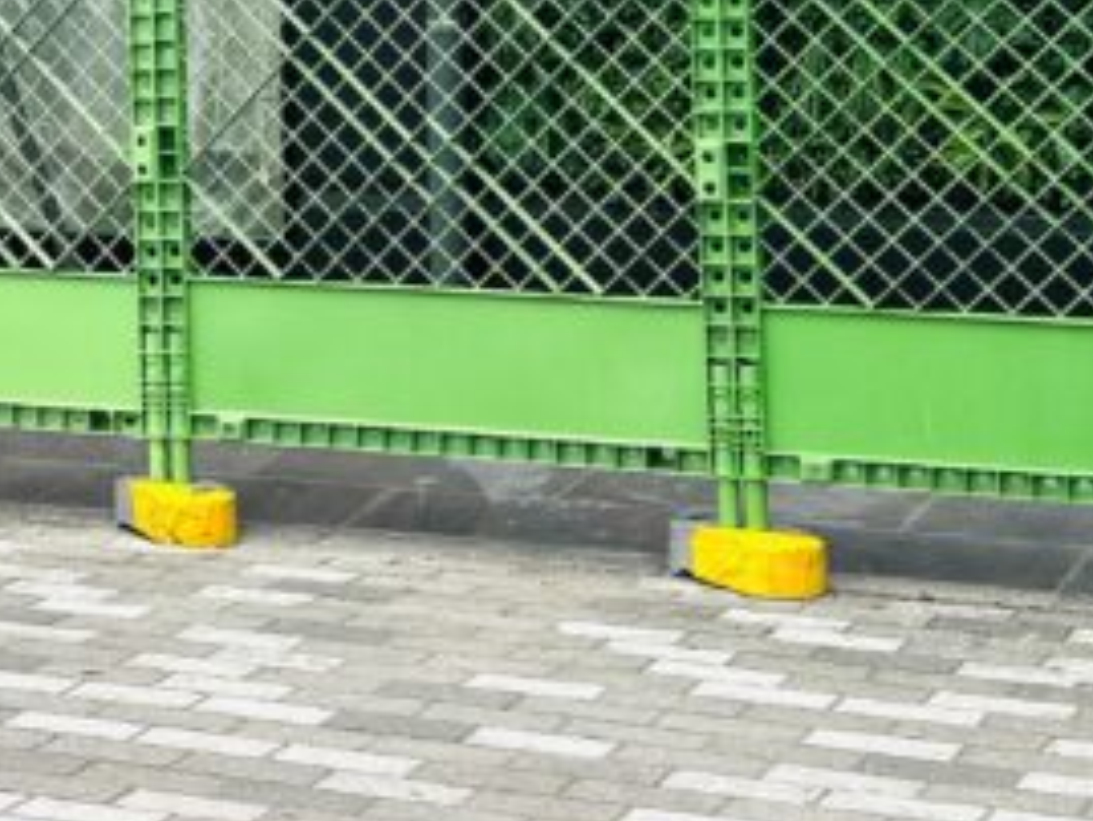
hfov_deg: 16.7
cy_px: -98
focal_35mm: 114
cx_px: -110
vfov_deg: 12.8
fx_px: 3601
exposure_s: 1/1339
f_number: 1.78
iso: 80
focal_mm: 6.76
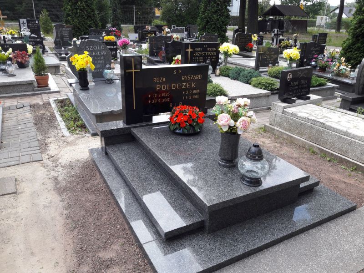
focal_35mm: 28
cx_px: 182
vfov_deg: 49.7
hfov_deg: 63.4
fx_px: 294
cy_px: 136
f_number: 1.9
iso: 40
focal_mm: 3.7
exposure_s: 1/240
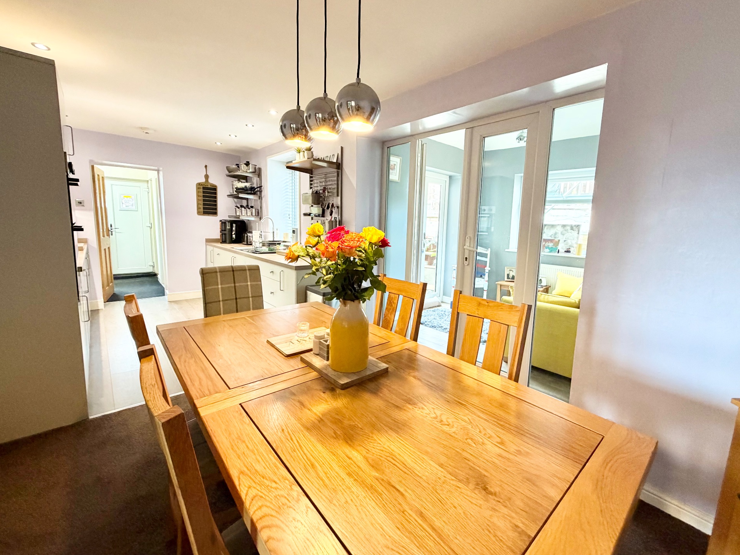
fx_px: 321
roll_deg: -1.4
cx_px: 389
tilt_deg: -8.0
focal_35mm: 15
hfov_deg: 98.1
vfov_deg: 81.7
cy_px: 264
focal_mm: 2.22
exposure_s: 1/50
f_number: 2.2
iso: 320
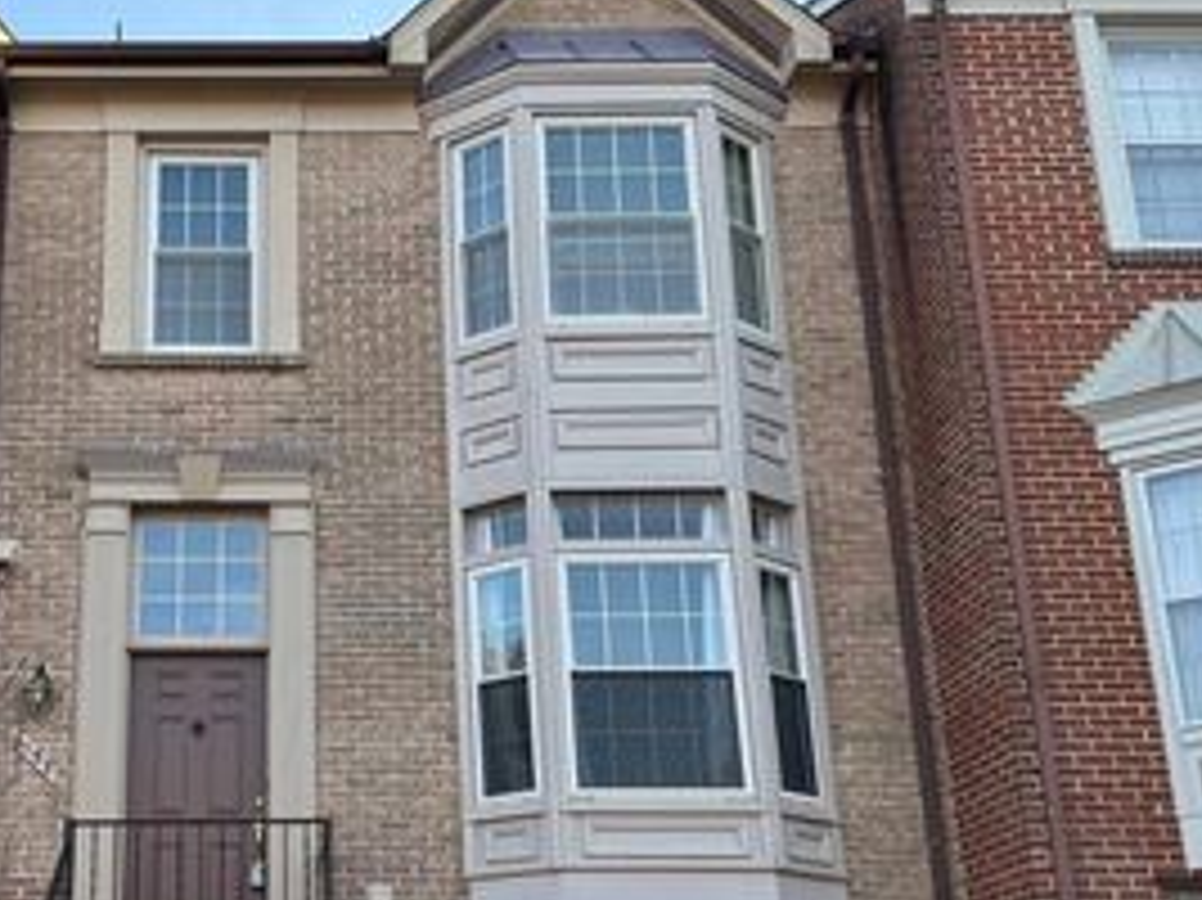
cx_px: 315
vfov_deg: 31.8
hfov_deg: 41.0
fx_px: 1562
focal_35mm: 45
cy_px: 632
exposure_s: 1/842
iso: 80
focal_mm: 6.76
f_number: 1.78
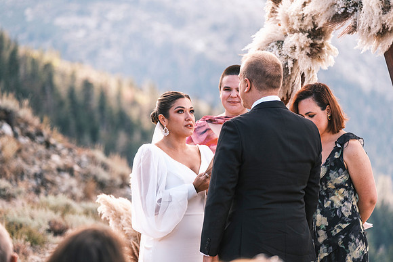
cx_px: 196
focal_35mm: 186
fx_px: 2031
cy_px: 131
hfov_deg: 11.1
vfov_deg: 7.4
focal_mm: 124.3
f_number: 2.8
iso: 400
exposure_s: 1/1100
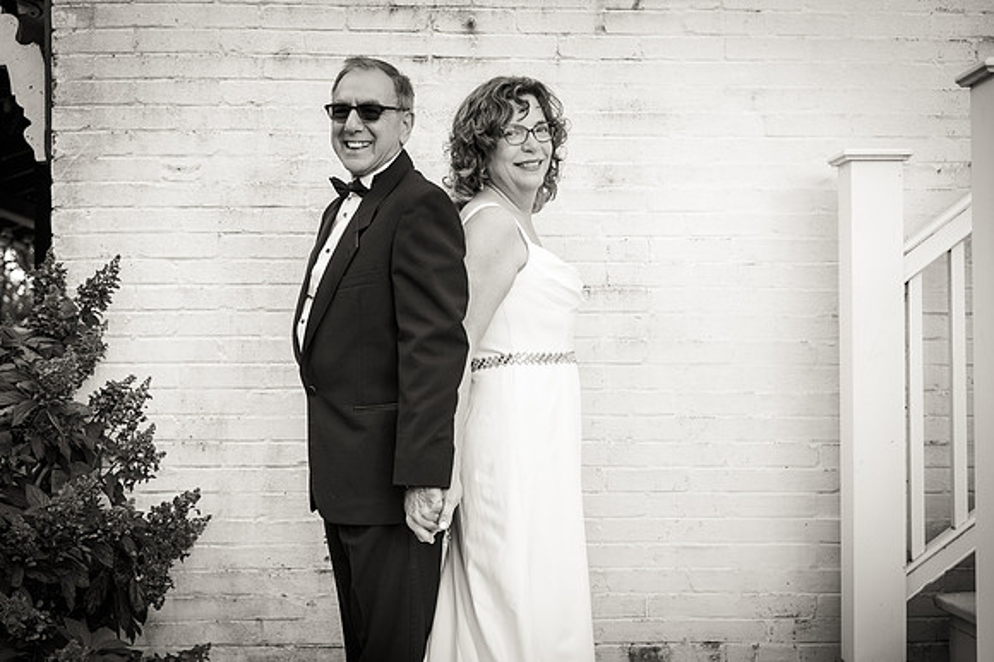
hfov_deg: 38.3
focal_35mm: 52
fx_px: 1431
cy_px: 307
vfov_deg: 26.0
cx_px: 497
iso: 250
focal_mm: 48
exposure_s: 1/320
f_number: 4
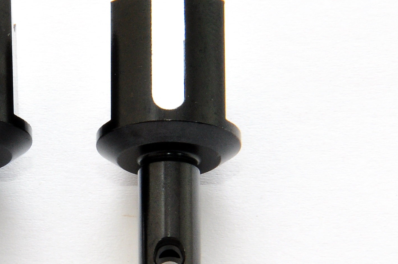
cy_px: 180
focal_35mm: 819
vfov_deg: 1.7
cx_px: 57
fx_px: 9043
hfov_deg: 2.5
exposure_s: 1/60
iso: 400
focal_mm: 180
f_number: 22
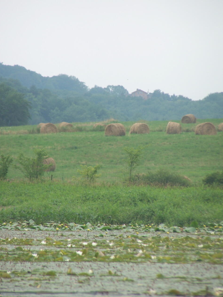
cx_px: 106
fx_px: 3503
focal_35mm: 408
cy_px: 150
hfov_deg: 3.6
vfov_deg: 4.9
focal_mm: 63
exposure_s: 1/640
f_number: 3.7
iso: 80
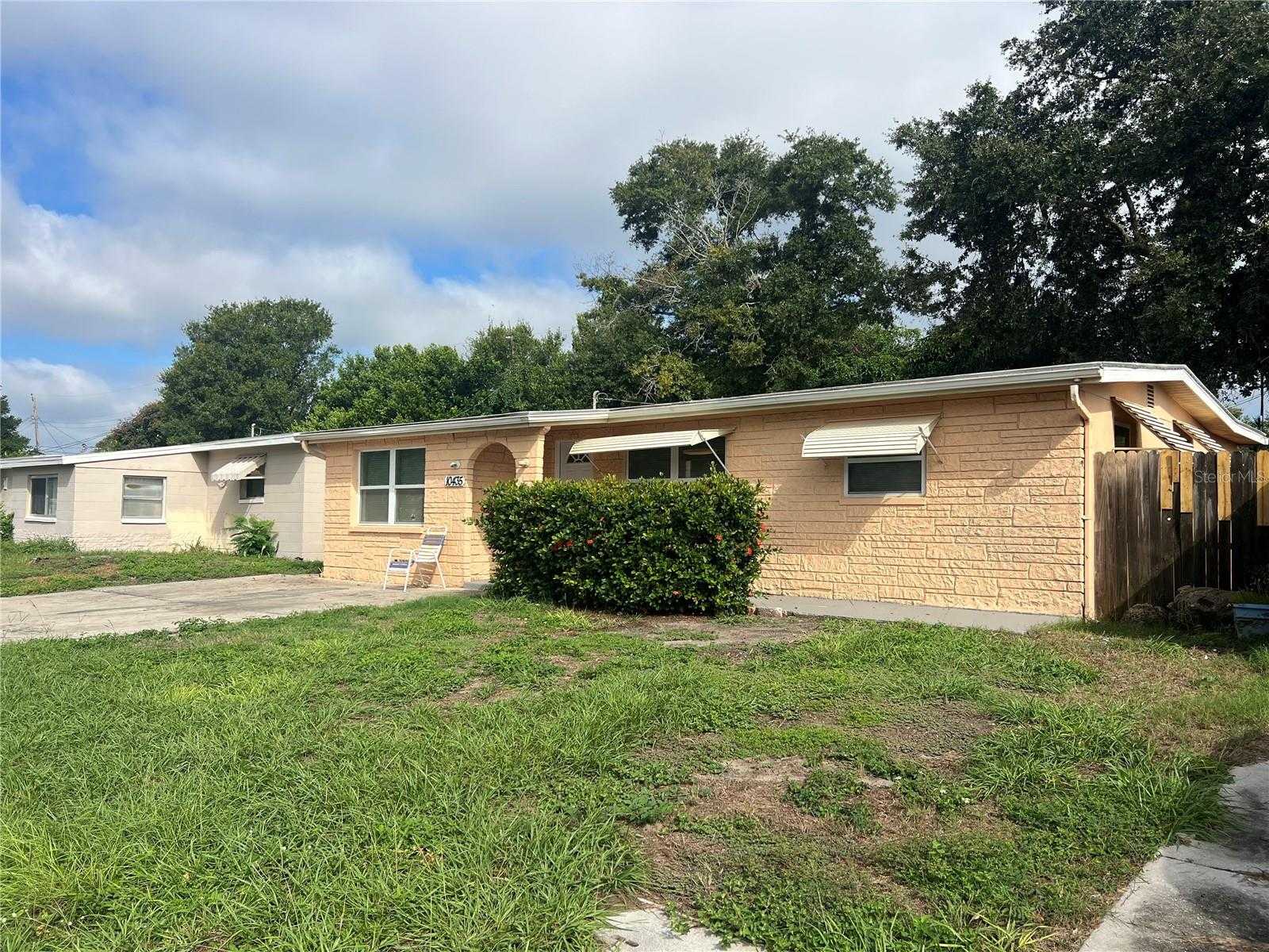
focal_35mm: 26
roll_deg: -1.2
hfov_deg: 67.3
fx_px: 953
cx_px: 634
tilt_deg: +2.8
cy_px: 476
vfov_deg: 53.1
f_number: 1.5
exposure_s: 1/4444
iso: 50
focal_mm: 5.7
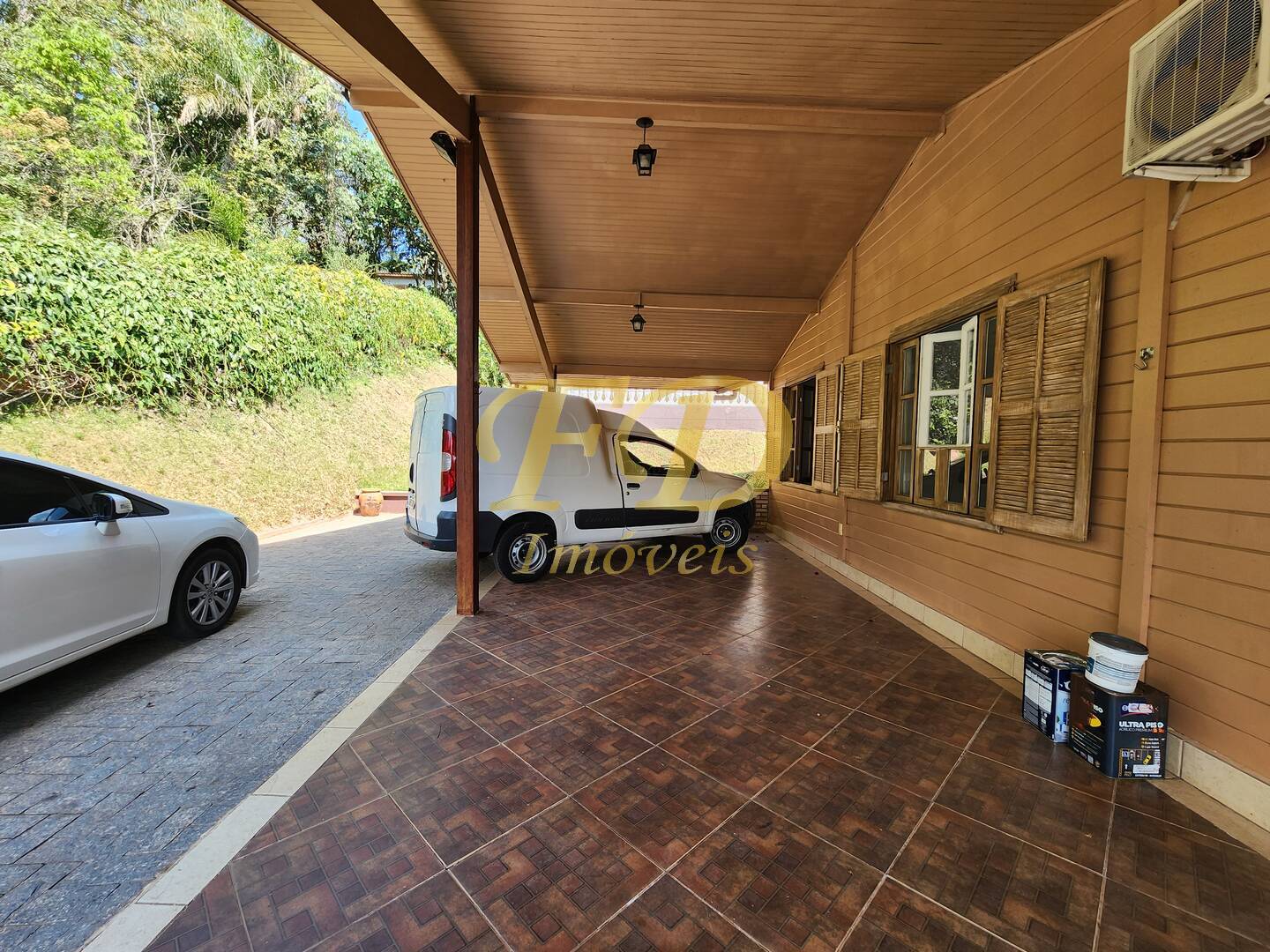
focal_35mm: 13
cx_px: 635
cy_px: 476
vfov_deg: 89.9
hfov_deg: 106.2
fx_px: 477
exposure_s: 1/215
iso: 50
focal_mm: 2.2
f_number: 2.2
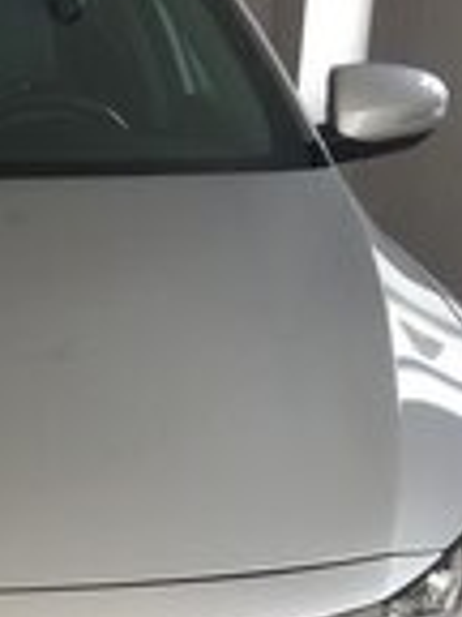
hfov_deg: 14.1
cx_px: -167
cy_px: 677
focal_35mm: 100
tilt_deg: -21.1
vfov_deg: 18.9
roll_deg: +0.2
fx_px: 1780
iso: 25
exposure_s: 1/50
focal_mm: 4.15
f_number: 2.2
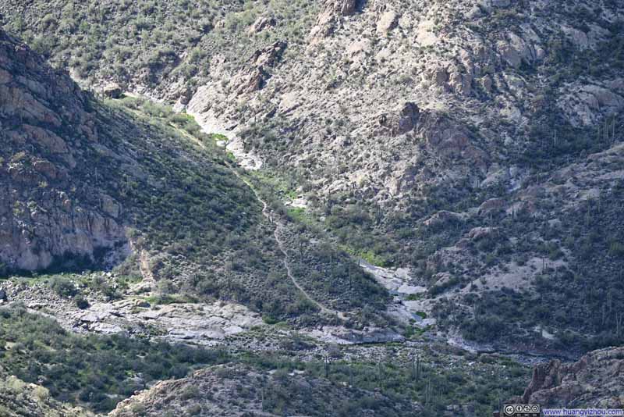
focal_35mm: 120
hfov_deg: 17.1
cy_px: 208
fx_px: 2081
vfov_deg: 11.4
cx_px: 312
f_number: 6.3
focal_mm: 120
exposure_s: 1/250
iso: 100
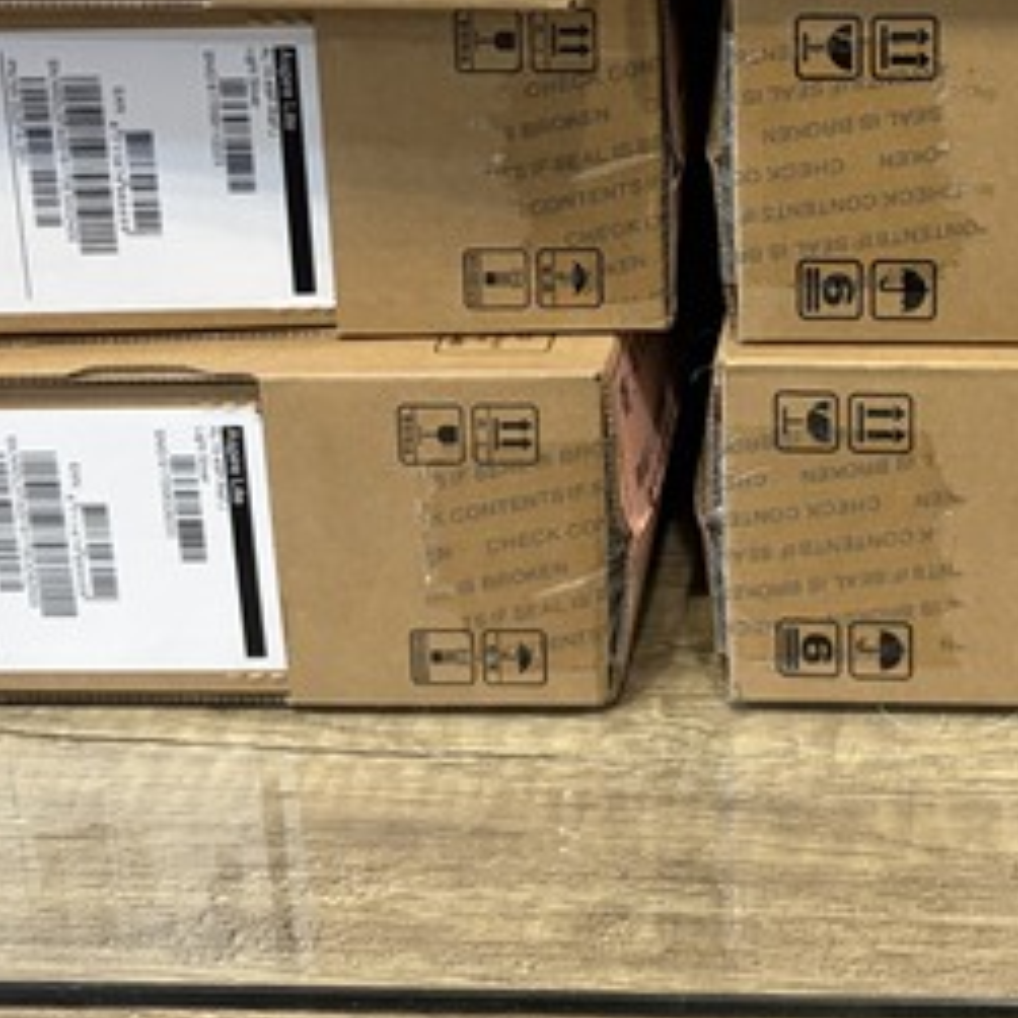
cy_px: 118
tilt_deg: -16.7
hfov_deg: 25.6
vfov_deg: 25.4
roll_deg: +2.6
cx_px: 831
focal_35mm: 66
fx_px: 2196
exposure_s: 1/60
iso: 200
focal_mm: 5.96
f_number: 1.6
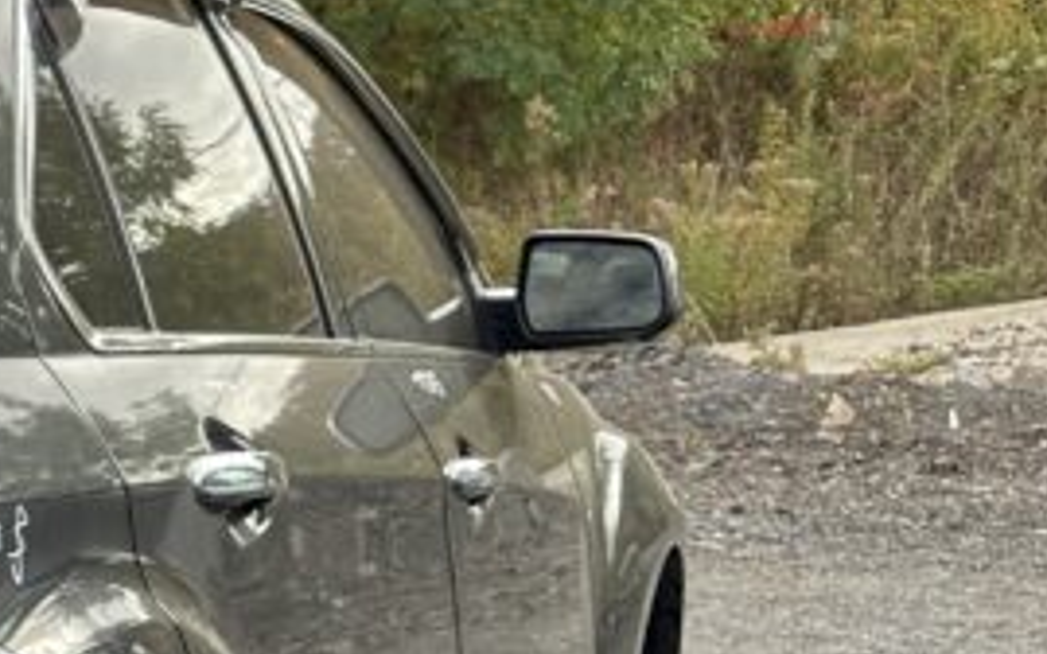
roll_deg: +2.7
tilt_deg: -11.7
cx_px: -810
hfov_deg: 17.6
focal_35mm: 97
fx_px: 2767
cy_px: 759
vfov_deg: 13.2
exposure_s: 1/623
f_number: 1.78
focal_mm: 6.86
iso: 80
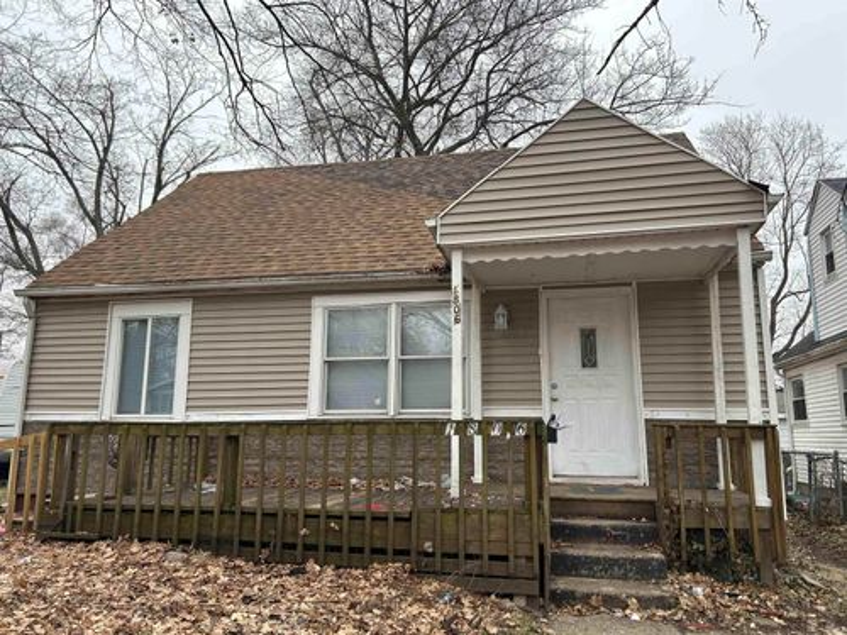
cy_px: 318
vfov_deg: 53.1
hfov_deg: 67.3
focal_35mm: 26
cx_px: 424
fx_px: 636
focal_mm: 5.7
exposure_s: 1/853
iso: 50
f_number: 1.5
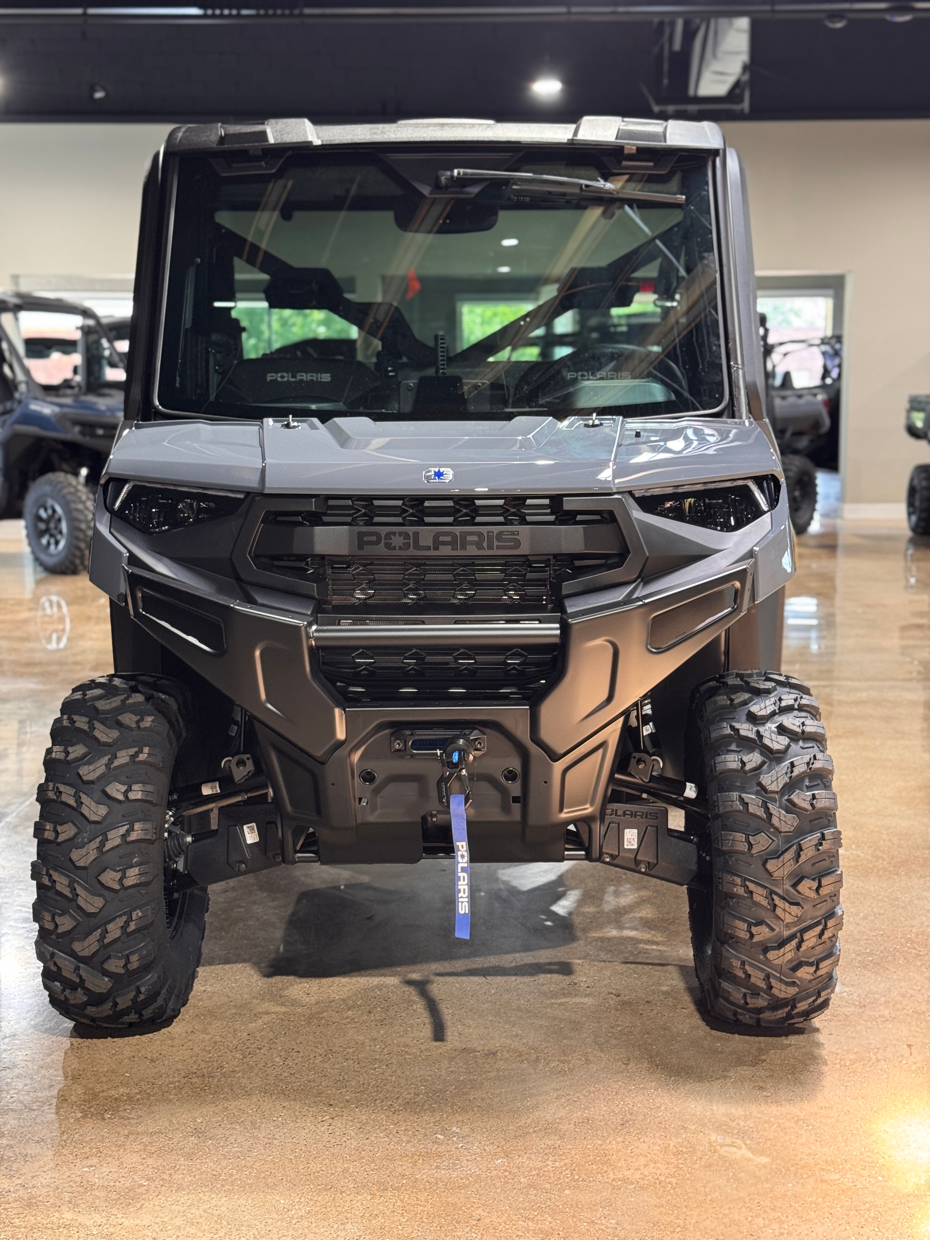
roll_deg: +0.3
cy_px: 620
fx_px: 1719
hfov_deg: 30.3
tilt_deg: -7.3
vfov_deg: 39.7
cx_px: 465
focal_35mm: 48
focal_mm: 6.76
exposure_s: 1/60
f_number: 1.78
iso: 200
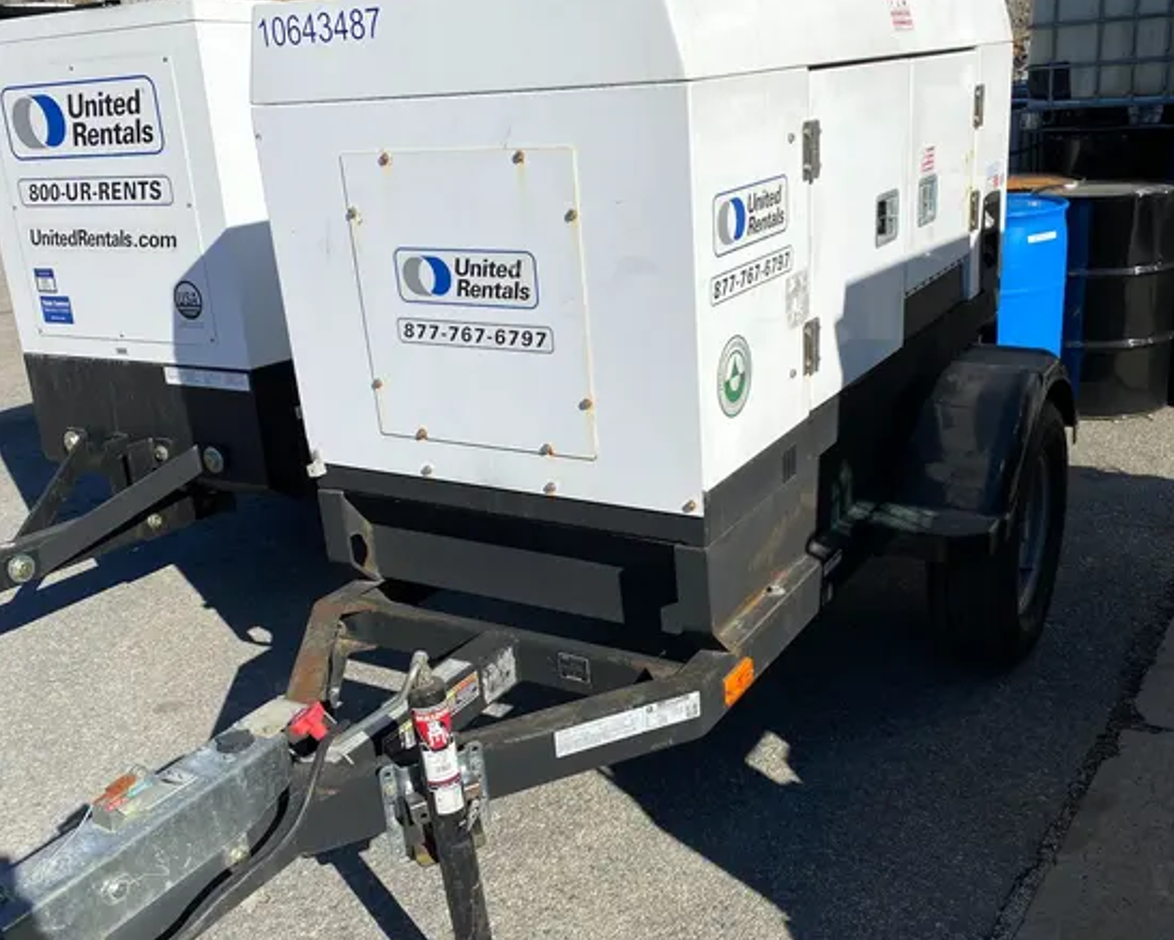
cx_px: 588
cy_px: 533
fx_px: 1182
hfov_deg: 52.8
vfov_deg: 43.3
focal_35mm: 34
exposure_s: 1/5025
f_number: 1.8
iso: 32
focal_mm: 4.25
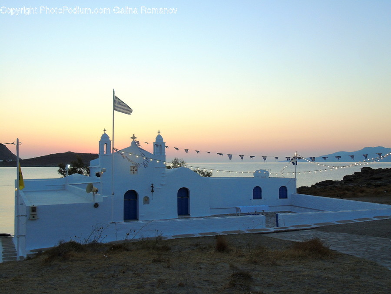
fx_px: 452
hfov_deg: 46.8
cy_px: 147
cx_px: 196
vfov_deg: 36.0
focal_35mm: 40
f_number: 3.9
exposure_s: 1/125
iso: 80
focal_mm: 7.1
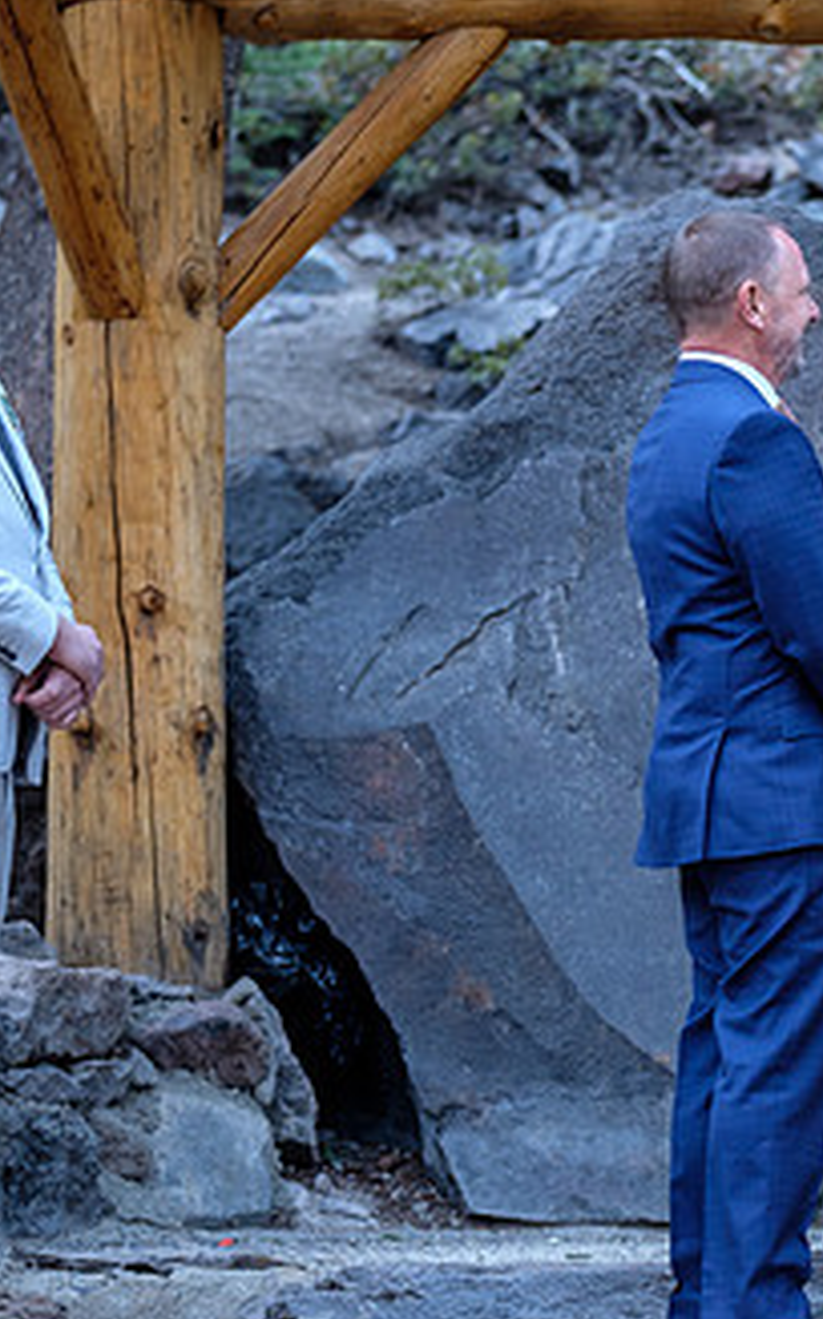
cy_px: 567
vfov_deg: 13.8
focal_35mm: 152
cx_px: 904
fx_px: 5462
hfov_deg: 8.5
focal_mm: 56.3
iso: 640
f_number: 2.8
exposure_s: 1/100
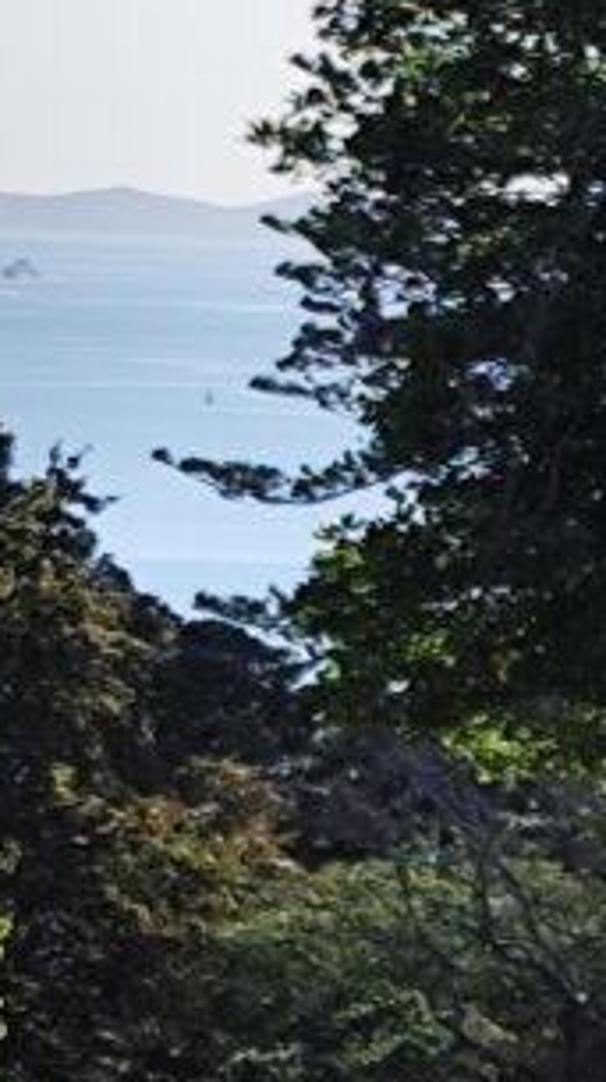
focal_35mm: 399
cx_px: -287
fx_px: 11427
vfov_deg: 5.4
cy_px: 1181
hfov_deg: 3.0
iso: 50
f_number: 1.65
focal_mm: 6.14
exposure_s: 1/1012
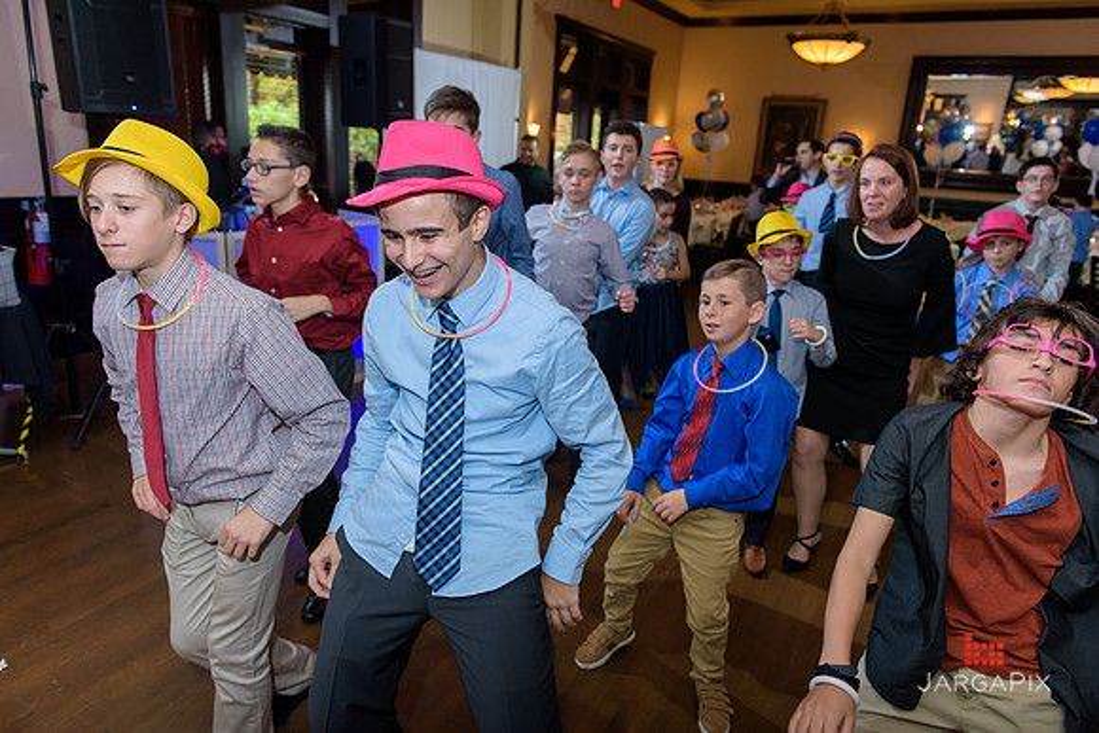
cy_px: 366
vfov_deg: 53.2
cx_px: 550
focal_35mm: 24
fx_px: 733
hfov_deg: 73.7
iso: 1600
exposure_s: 1/125
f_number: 3.2
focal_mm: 24
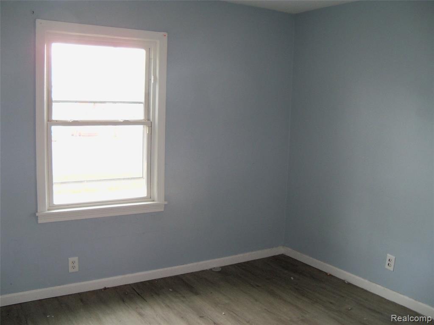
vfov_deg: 40.7
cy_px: 162
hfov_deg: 52.6
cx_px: 217
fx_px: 439
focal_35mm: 35
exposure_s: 1/30
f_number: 3.5
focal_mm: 6.2
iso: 200
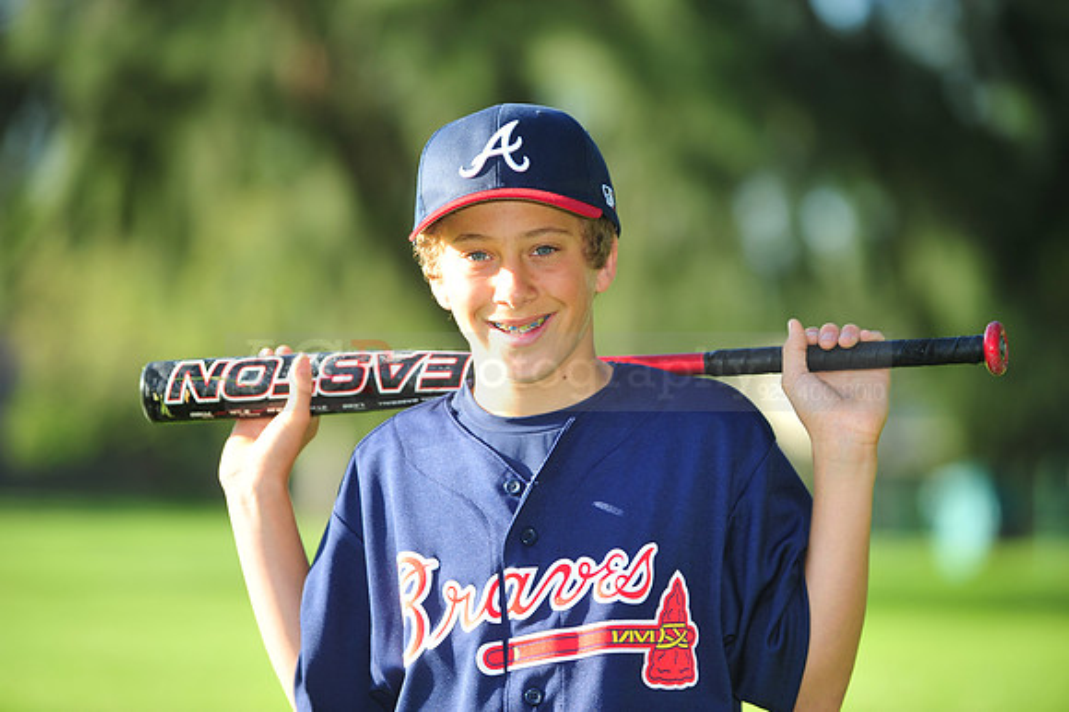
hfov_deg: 11.1
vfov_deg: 7.4
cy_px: 356
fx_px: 5490
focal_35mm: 185
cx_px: 534
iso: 200
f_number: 4
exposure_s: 1/500
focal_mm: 185
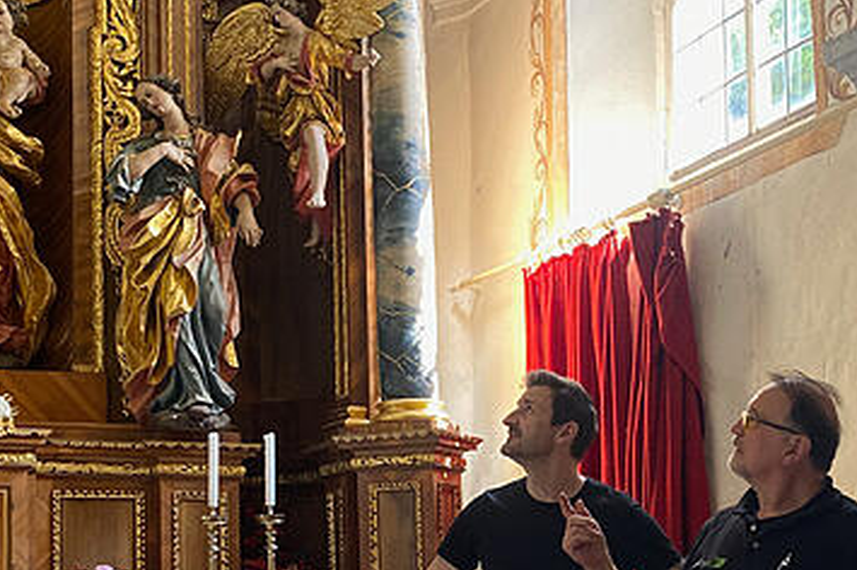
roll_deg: +1.3
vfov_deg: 21.7
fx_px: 1451
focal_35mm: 61
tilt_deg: +3.7
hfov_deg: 32.7
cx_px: 550
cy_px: 507
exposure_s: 1/107
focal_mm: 4.25
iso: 125
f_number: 1.8
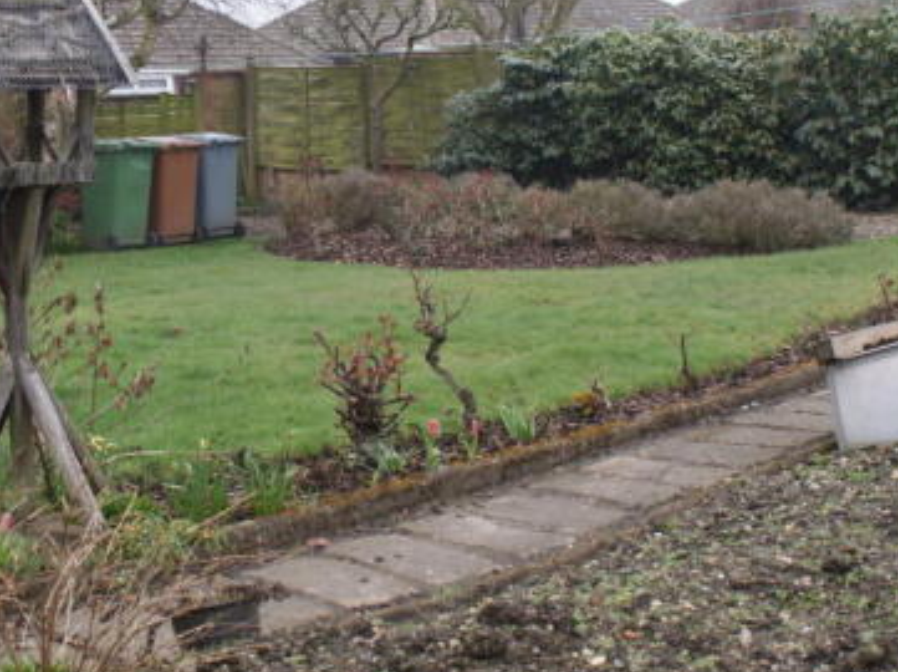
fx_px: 1762
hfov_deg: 28.4
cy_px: 213
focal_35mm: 68
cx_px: 310
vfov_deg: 21.5
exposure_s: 1/50
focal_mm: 26
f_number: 5
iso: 100
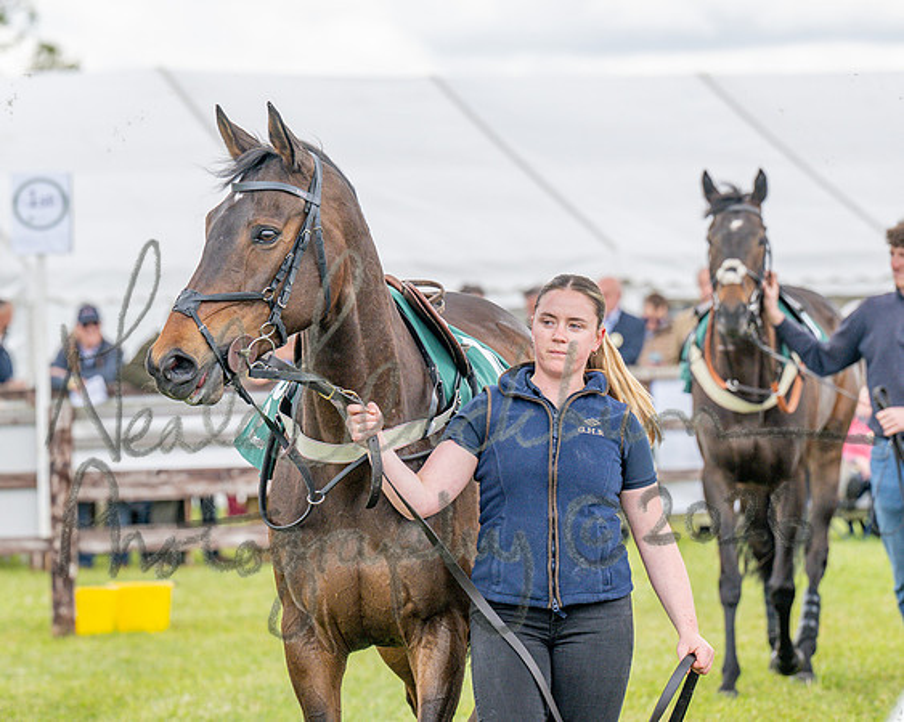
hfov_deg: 7.2
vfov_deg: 5.7
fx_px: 7232
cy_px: 361
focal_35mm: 270
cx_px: 361
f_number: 5
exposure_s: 1/800
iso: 400
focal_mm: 160
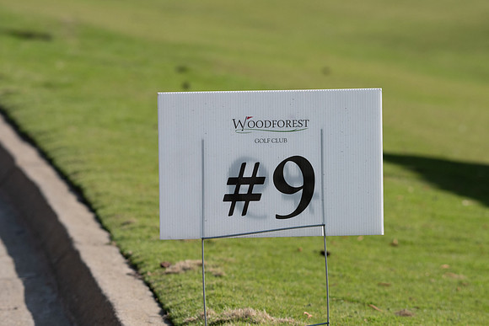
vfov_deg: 4.2
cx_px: 244
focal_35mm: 330
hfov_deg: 6.2
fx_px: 4483
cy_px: 163
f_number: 6.3
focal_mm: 220
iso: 500
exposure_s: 1/2000
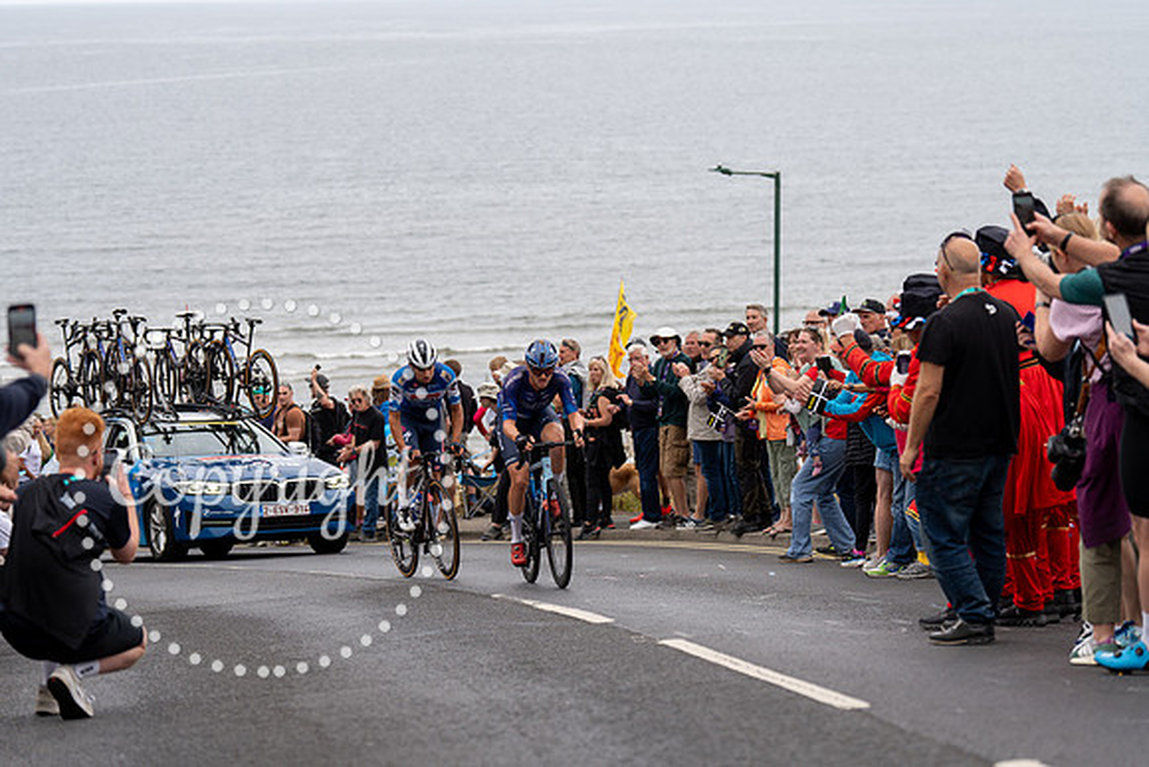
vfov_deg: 13.7
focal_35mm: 100
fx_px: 3192
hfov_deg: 20.4
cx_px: 574
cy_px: 384
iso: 320
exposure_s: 1/1000
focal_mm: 100
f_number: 3.5
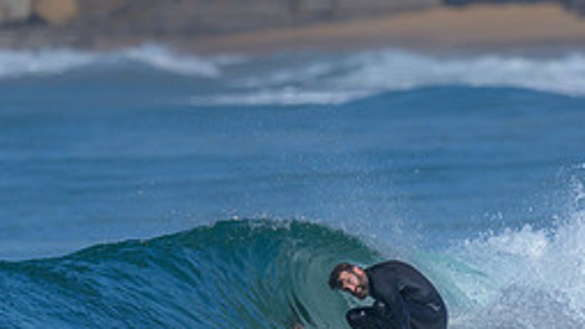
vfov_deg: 0.5
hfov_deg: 0.8
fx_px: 40789
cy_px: 244
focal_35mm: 2629
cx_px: 348
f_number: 6.3
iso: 180
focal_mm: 800
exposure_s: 1/2000
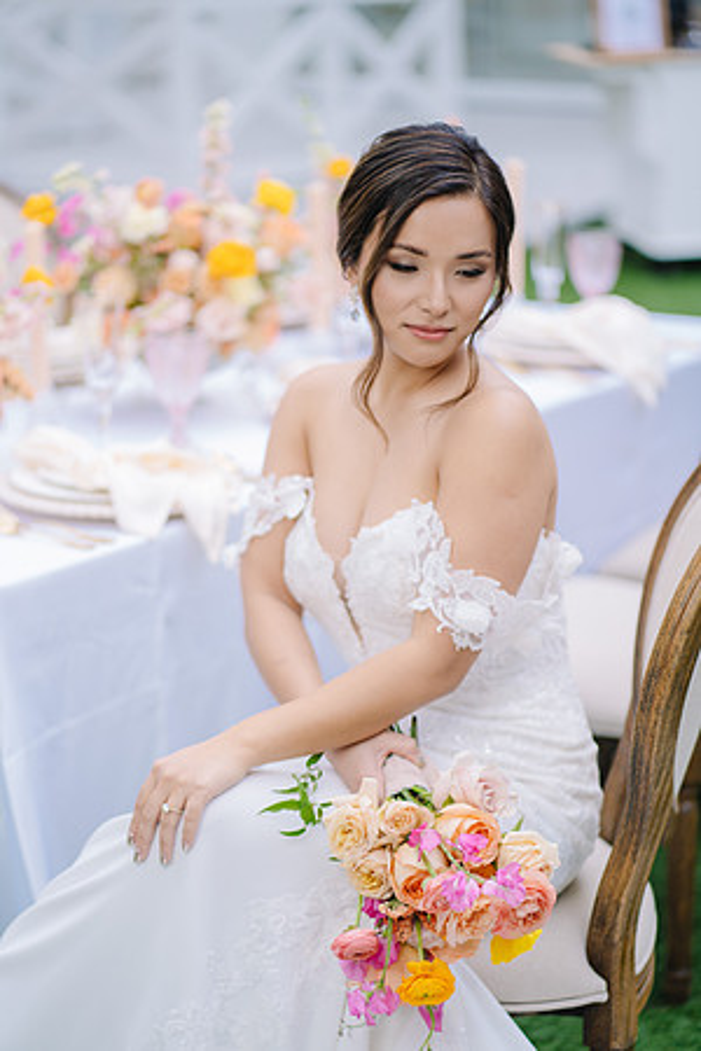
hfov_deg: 16.1
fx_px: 2483
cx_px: 350
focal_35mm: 85
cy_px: 526
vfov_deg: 23.9
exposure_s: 1/160
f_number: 2
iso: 50
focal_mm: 85
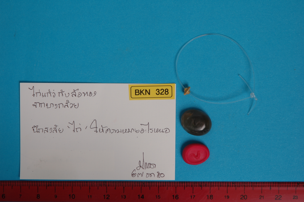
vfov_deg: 13.0
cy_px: 101
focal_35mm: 105
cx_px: 152
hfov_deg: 19.5
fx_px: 886
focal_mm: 70
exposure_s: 1/10
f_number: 29
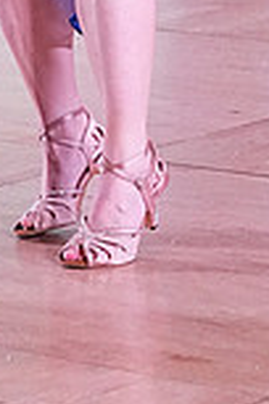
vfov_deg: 6.8
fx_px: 3306
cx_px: -120
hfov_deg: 4.6
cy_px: -322
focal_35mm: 295
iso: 3200
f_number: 6.3
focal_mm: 52
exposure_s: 1/320
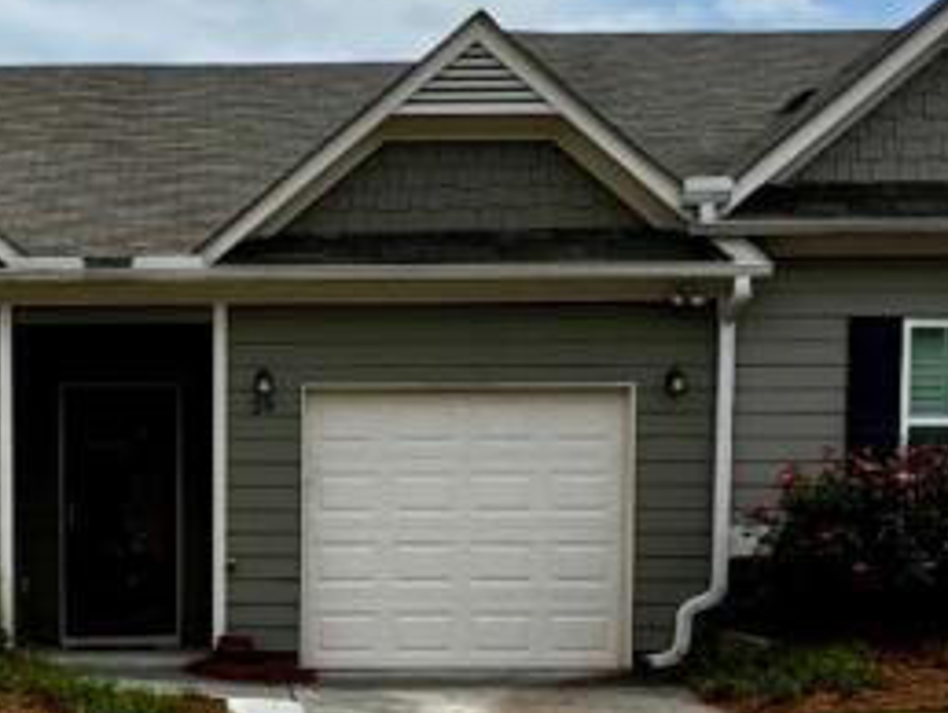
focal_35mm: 65
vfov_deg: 22.1
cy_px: 628
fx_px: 1782
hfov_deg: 28.8
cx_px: 118
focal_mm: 2.22
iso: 50
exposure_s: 1/2770
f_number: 2.2
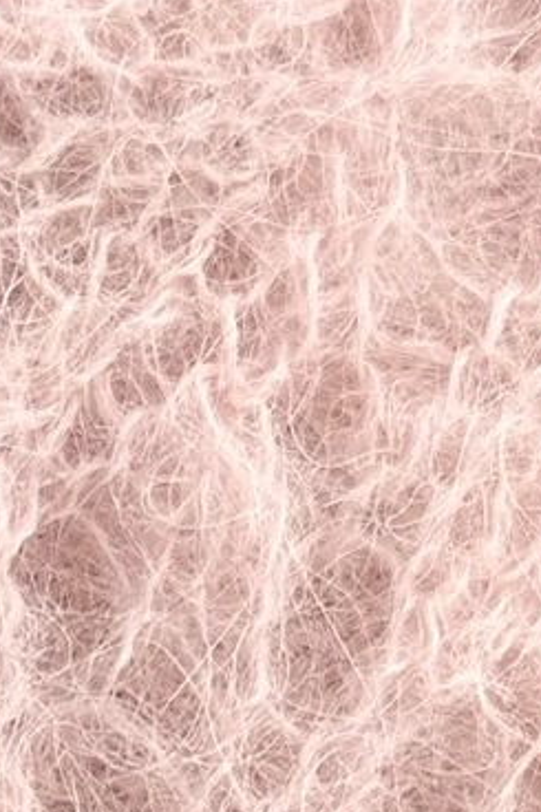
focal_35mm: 139
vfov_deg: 13.5
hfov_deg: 9.7
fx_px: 3136
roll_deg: -0.7
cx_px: -170
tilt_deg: -6.6
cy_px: 1388
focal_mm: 6.76
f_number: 1.78
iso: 64
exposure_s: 1/1096
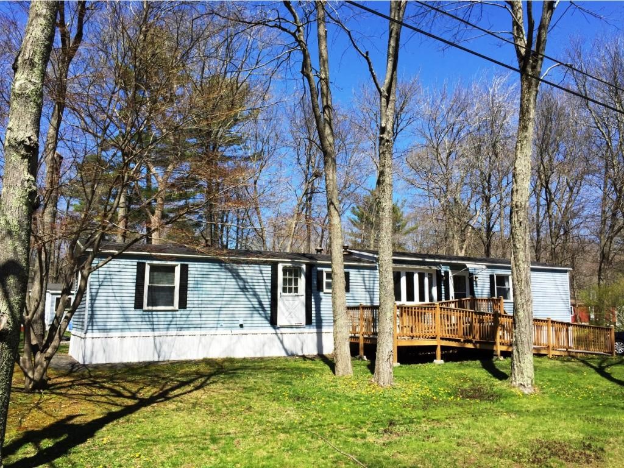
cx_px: 312
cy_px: 234
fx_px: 523
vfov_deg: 48.2
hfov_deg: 61.7
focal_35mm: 29
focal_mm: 4.15
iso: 32
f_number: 2.2
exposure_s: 1/1582
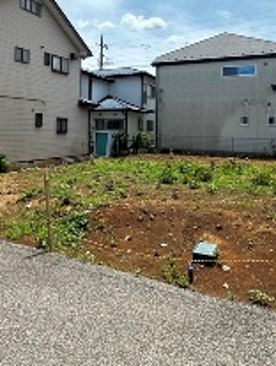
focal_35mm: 27
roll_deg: +0.9
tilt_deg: +1.9
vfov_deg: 63.3
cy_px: 117
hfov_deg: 51.0
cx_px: 106
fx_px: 286
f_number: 2.2
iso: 50
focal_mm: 2.22
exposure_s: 1/1916
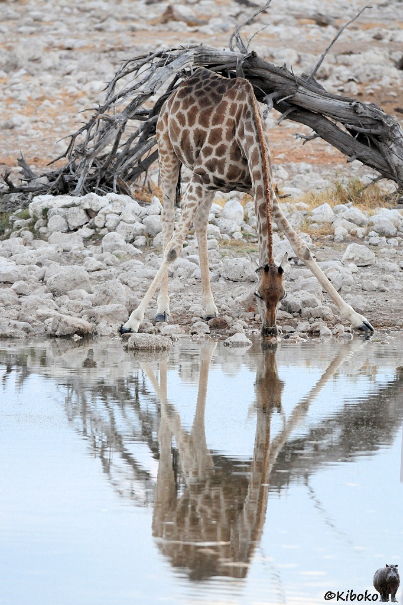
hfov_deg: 2.8
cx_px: 202
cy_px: 302
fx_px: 8317
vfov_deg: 4.2
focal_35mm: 495
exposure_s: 1/125
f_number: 4
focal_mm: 330
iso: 1250
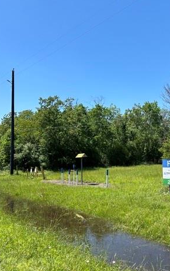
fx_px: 259
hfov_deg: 34.9
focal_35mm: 35
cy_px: 136
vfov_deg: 55.3
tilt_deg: +3.4
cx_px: 141
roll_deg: +0.8
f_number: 1.78
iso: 80
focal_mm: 6.86
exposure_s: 1/3356
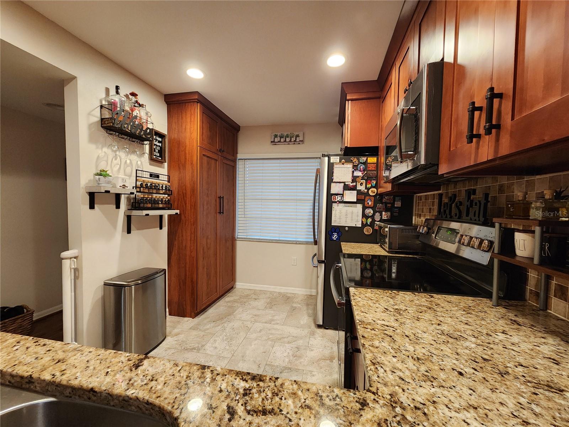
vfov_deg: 89.9
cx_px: 284
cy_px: 214
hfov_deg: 106.2
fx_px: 214
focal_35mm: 13
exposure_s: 1/60
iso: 400
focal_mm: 2.2
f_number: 2.2
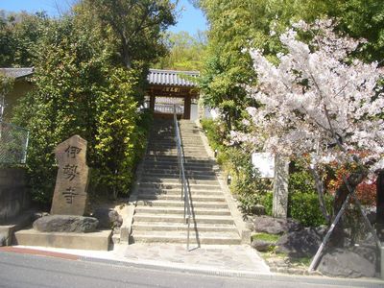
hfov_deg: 52.6
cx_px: 192
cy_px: 144
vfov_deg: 40.7
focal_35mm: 35
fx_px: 388
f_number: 4.3
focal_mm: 5.8
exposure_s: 1/200
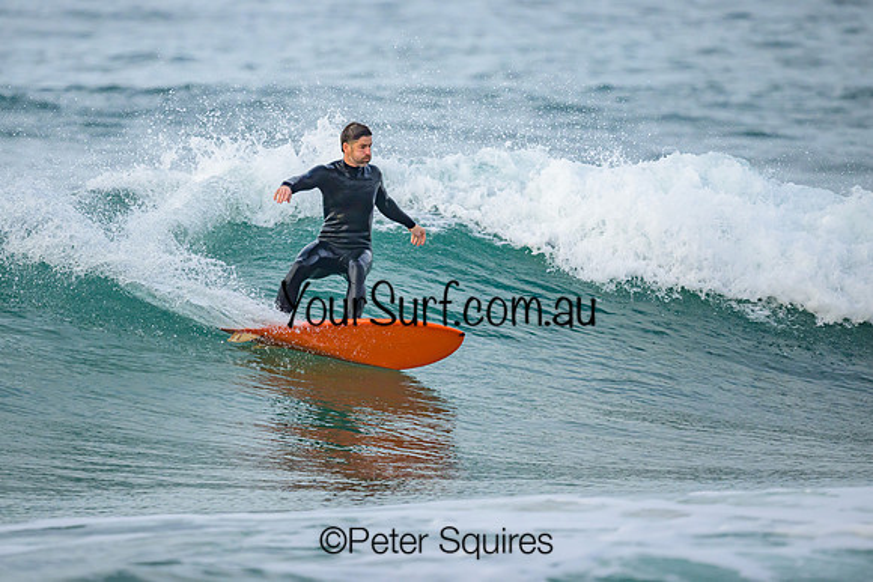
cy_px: 250
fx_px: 23516
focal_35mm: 970
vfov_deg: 1.4
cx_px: 346
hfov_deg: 2.1
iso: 1100
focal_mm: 800
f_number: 6.3
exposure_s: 1/2000
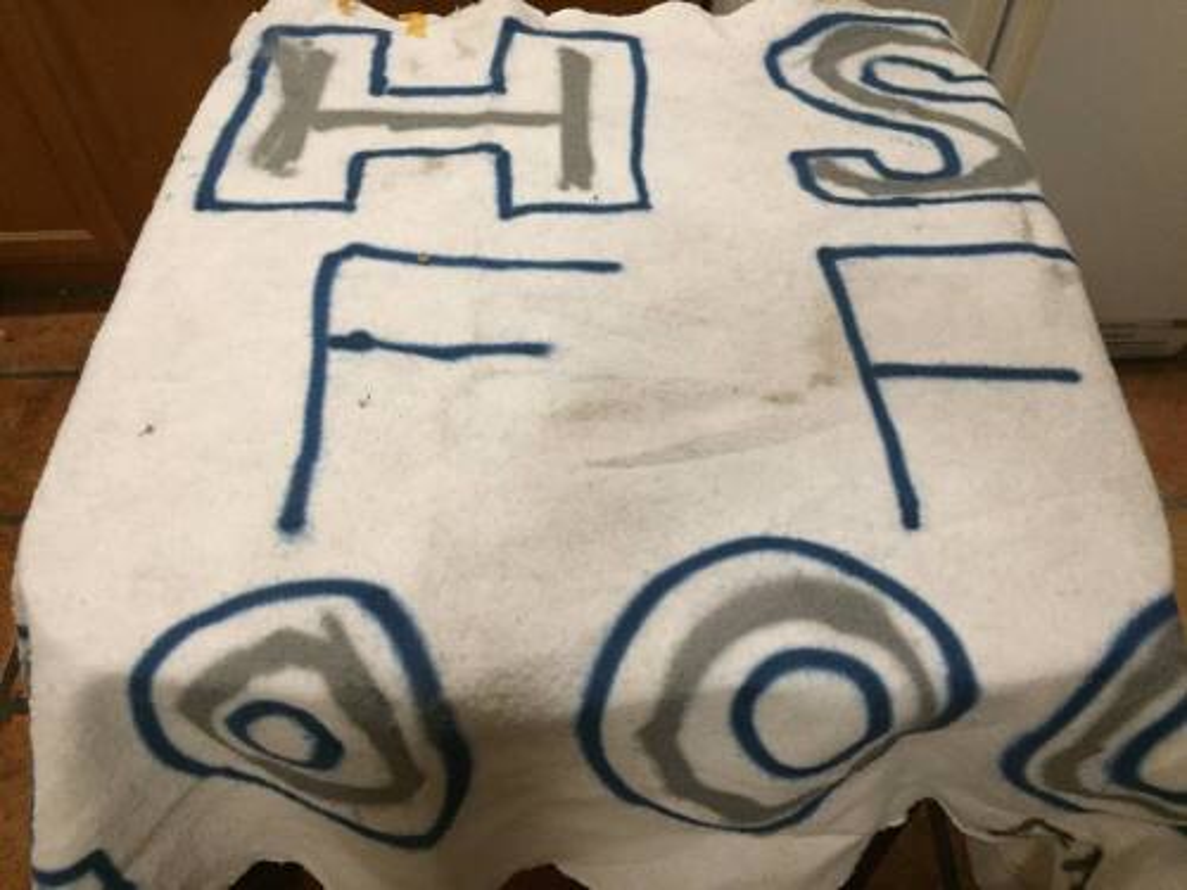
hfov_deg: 61.7
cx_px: 594
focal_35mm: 29
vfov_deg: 48.2
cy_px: 445
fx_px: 994
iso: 200
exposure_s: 1/30
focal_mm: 4.15
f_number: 2.2
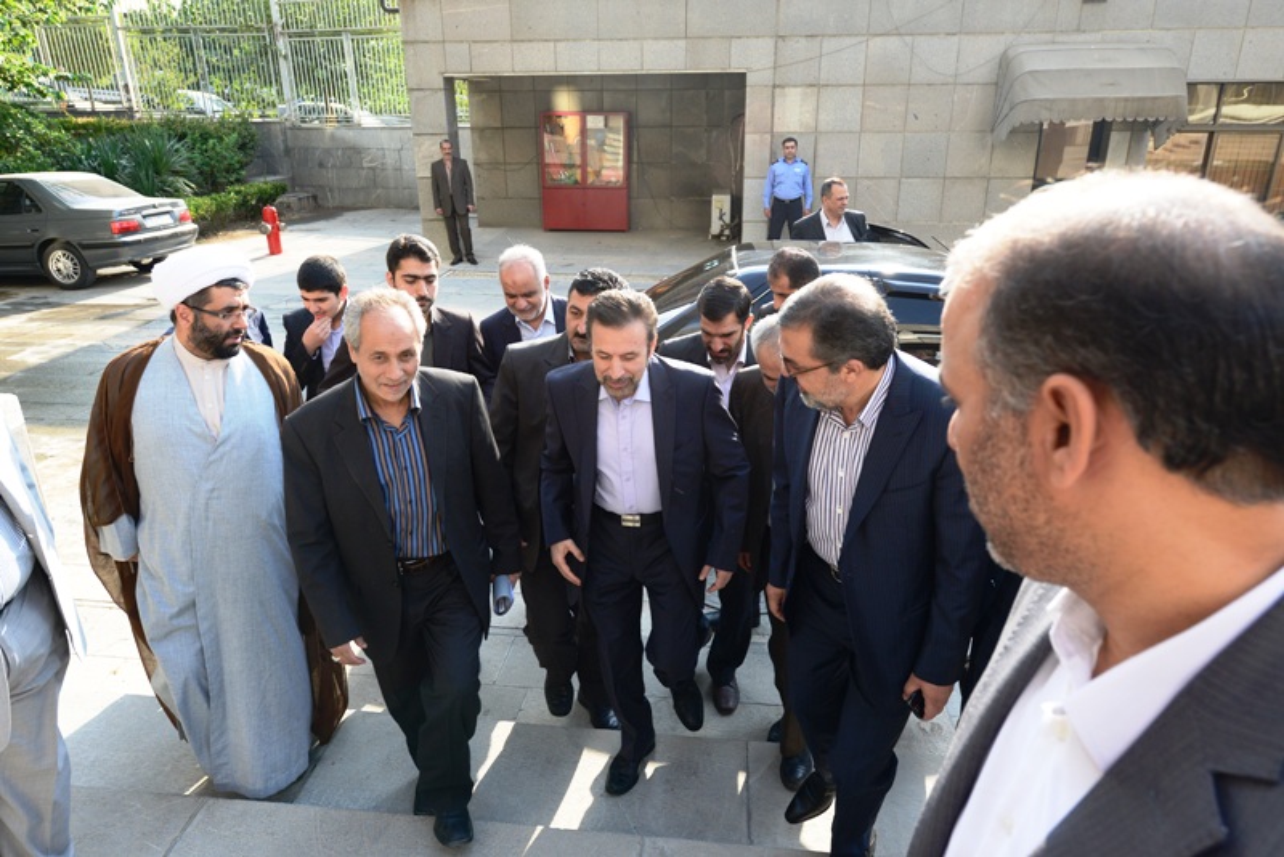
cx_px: 642
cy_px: 428
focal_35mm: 24
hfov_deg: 73.7
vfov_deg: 53.2
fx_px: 856
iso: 900
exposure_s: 1/400
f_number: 8
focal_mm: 24
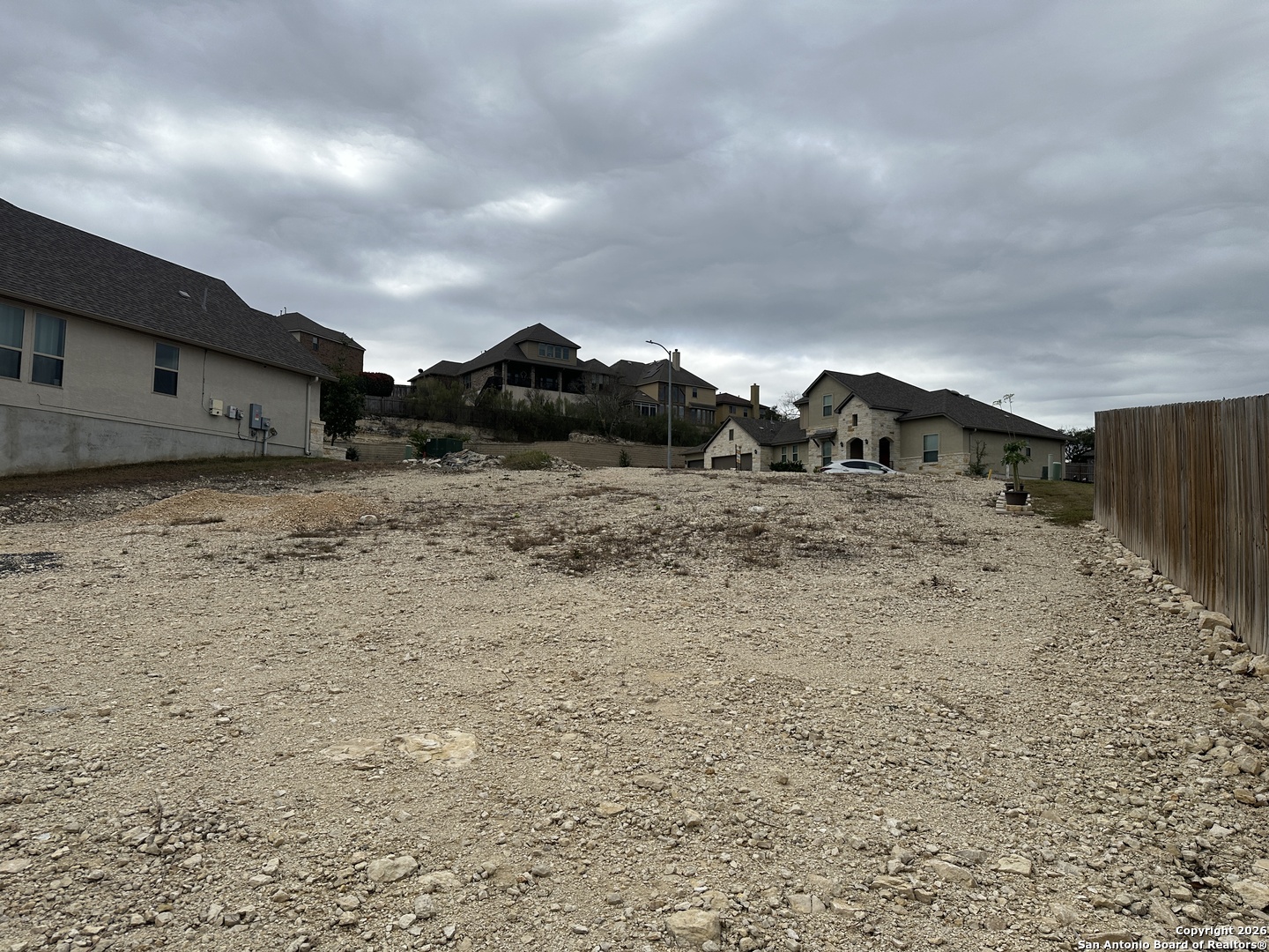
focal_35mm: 24
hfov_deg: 71.6
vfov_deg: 56.8
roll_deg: -1.4
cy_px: 476
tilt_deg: +5.4
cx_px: 634
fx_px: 880
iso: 80
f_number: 1.78
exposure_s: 1/7042
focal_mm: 6.86
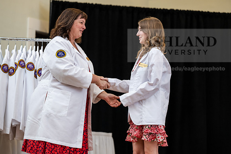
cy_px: 77
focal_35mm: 130
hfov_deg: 15.8
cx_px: 116
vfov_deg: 10.6
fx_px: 834
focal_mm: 130
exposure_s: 1/200
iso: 1600
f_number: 3.5
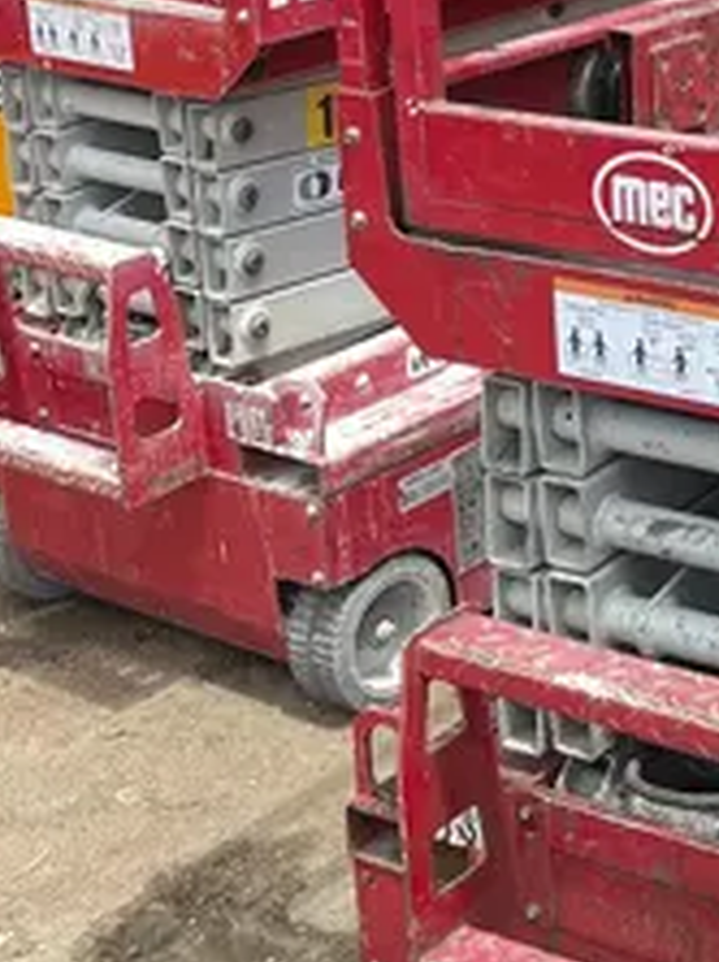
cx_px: 1014
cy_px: 124
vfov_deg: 22.3
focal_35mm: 86
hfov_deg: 16.0
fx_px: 2386
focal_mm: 5.1
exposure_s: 1/1279
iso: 50
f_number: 1.6
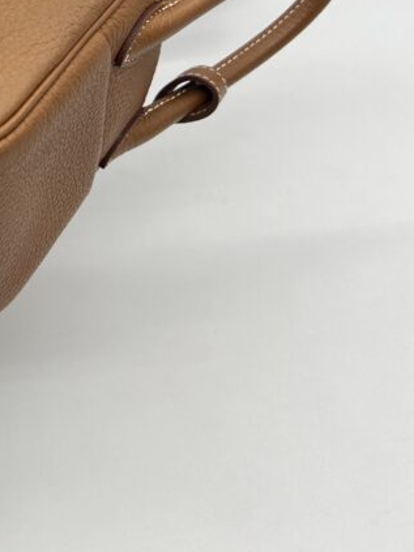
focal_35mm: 63
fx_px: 1005
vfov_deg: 29.1
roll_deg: +2.2
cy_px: 27
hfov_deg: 21.7
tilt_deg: -38.1
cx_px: -77
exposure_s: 1/100
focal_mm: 5.7
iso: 32
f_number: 1.5
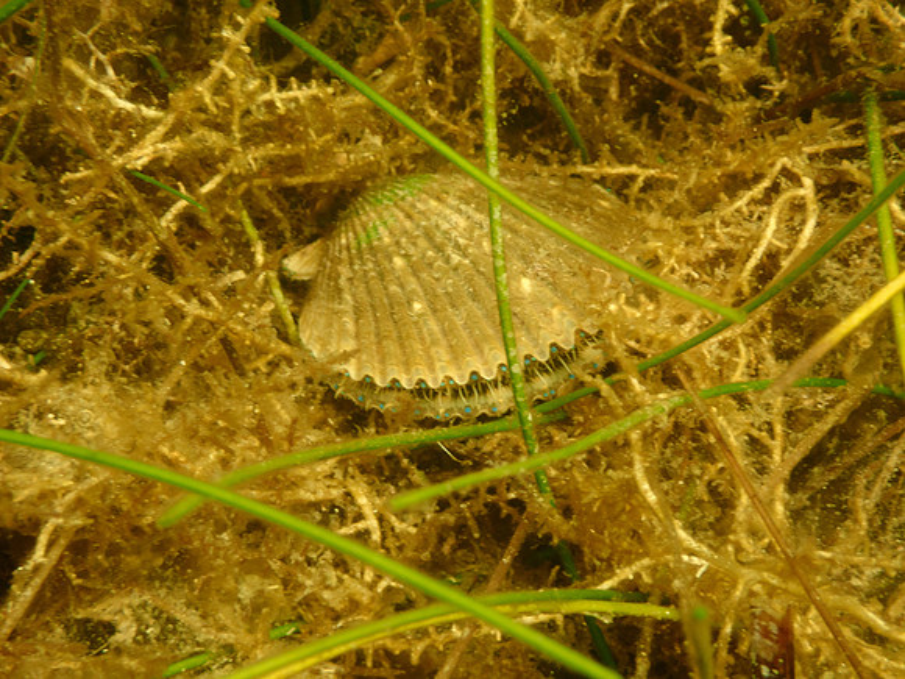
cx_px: 452
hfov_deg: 27.4
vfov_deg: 20.7
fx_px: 1856
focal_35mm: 71
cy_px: 340
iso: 200
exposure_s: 1/125
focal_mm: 12.73
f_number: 3.9
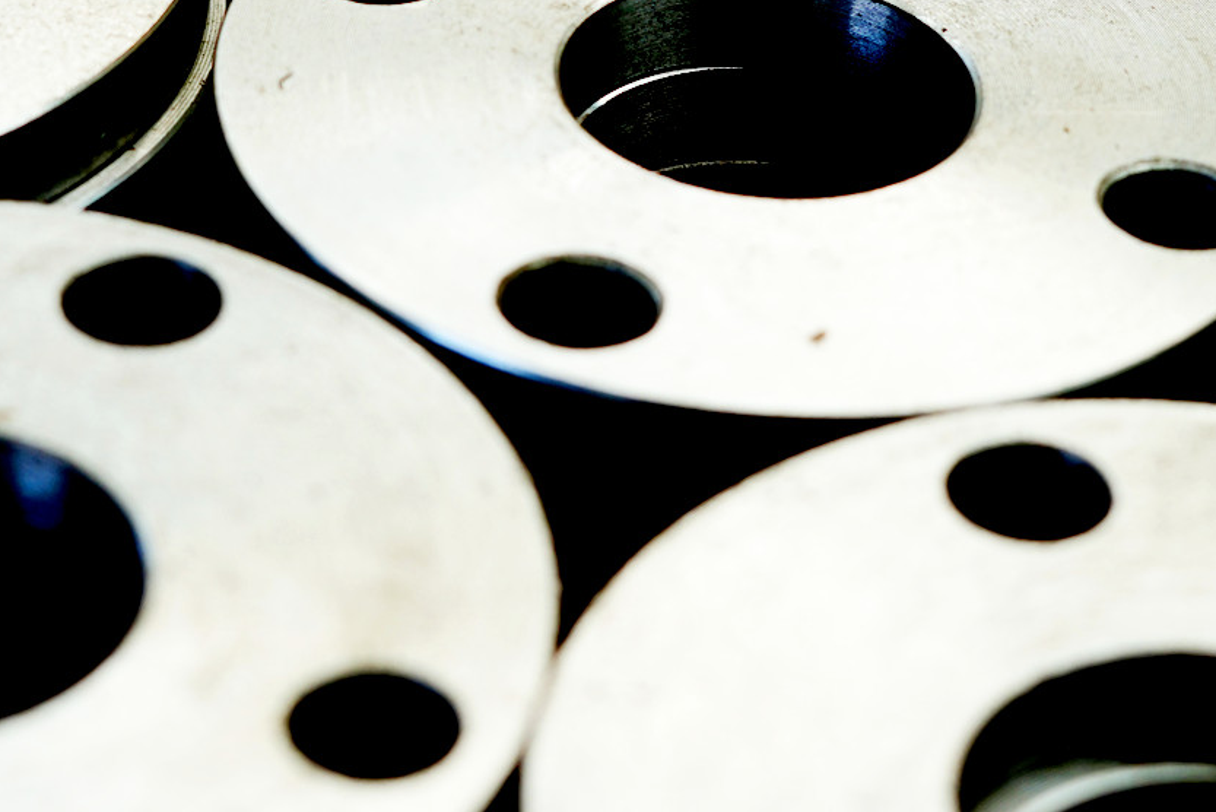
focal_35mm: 120
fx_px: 4055
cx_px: 685
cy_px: -107
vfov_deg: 11.3
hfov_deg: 17.1
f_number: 4
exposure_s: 1/160
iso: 125
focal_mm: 50
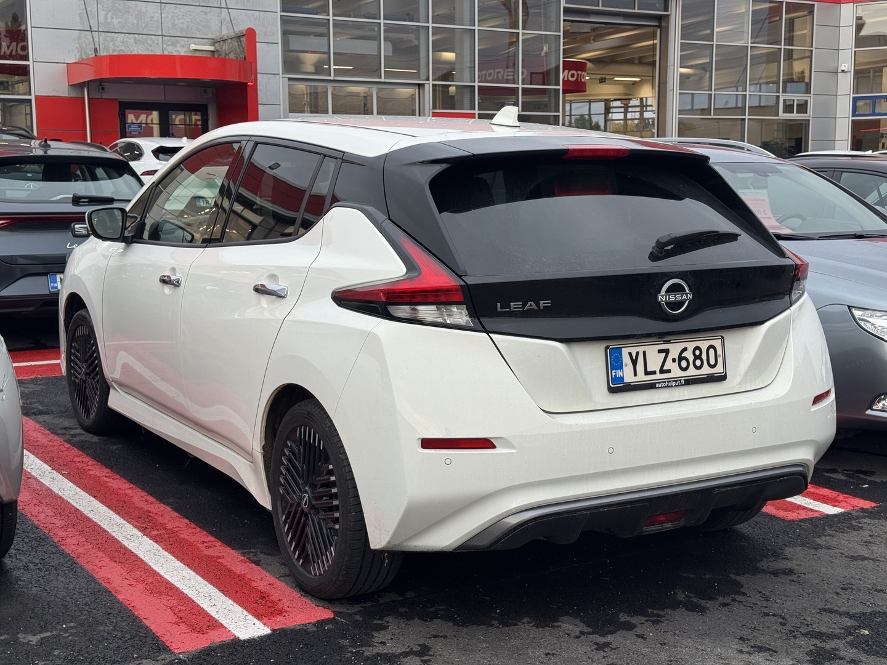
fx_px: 1230
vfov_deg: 30.3
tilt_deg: -6.9
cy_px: 332
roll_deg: +0.1
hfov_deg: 39.7
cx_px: 444
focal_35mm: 48
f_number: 1.78
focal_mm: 6.76
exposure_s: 1/172
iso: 50
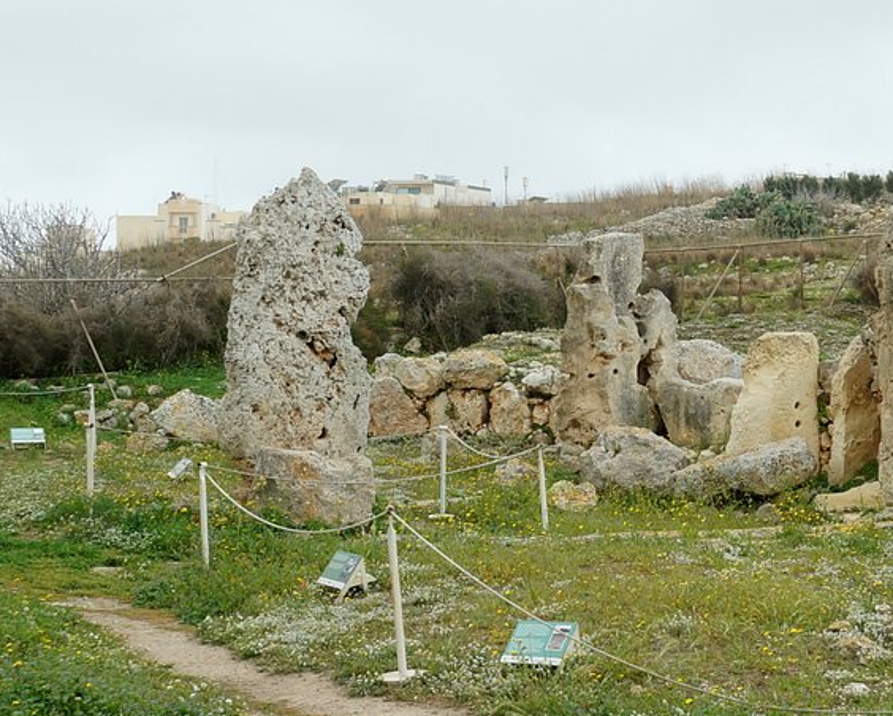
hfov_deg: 38.0
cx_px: 774
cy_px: 464
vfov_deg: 32.6
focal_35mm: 46
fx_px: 1217
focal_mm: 18
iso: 200
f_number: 5
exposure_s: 1/400
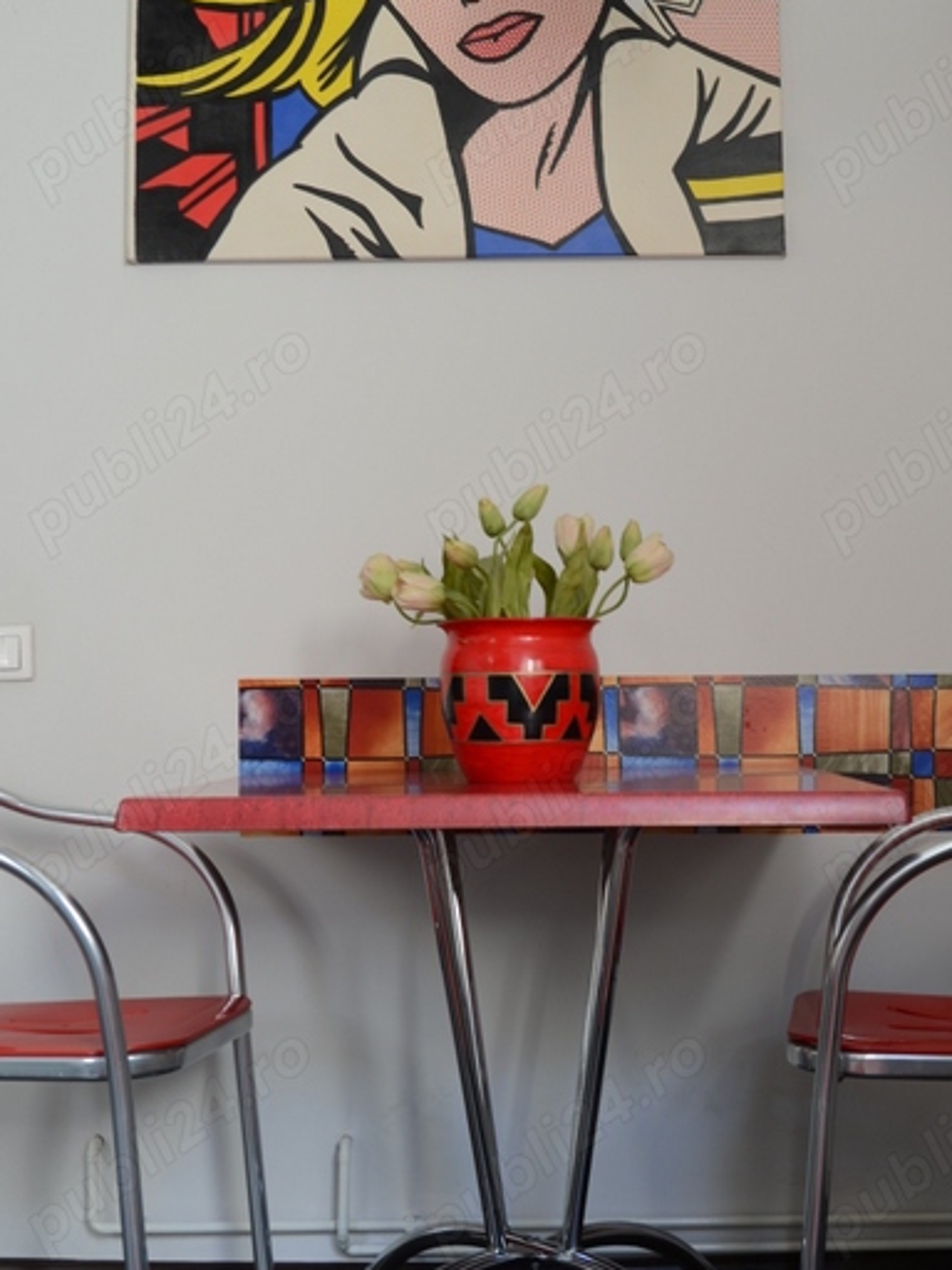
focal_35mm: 52
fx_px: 1898
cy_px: 573
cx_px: 538
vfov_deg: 37.0
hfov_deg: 28.1
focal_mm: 23
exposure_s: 1/13
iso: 160
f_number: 5.6
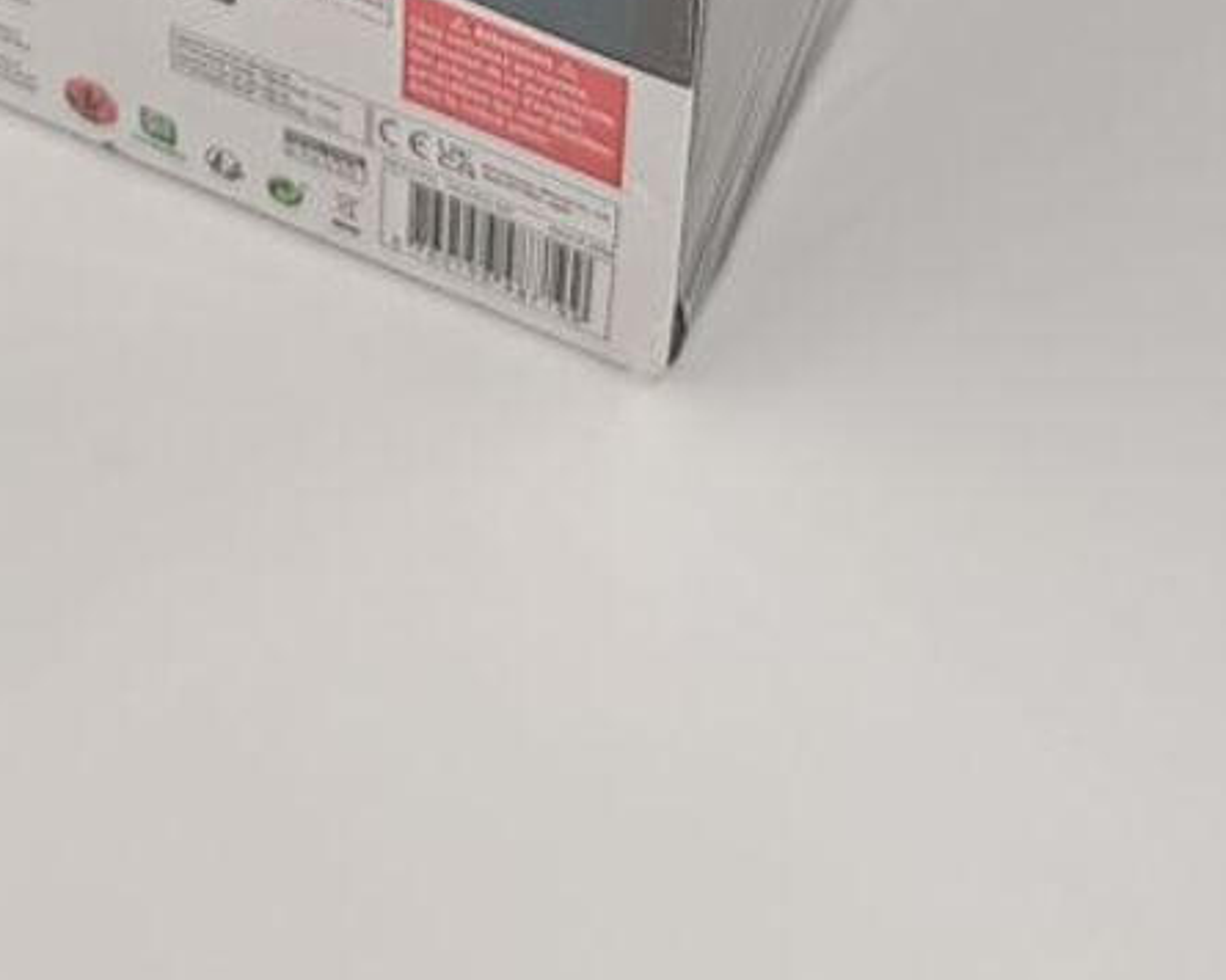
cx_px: 350
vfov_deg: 16.4
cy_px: -761
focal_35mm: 79
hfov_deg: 24.0
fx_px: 2867
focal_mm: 6.12
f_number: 1.9
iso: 400
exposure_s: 1/100
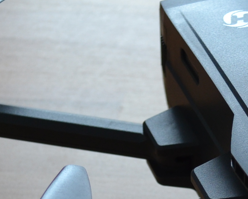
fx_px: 1152
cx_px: 297
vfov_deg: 9.6
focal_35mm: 157
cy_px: 275
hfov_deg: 12.0
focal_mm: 24
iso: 400
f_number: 4
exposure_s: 1/30
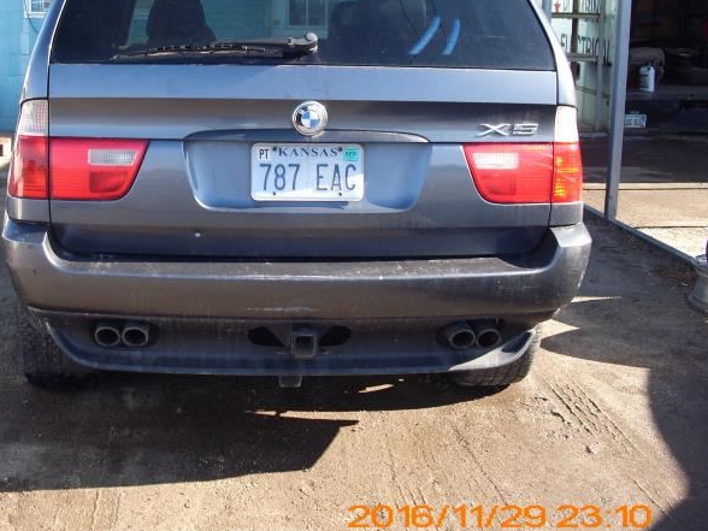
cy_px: 195
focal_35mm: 49
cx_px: 235
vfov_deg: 29.5
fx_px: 1002
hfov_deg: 38.5
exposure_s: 1/200
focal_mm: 6.3
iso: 80
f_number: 3.1
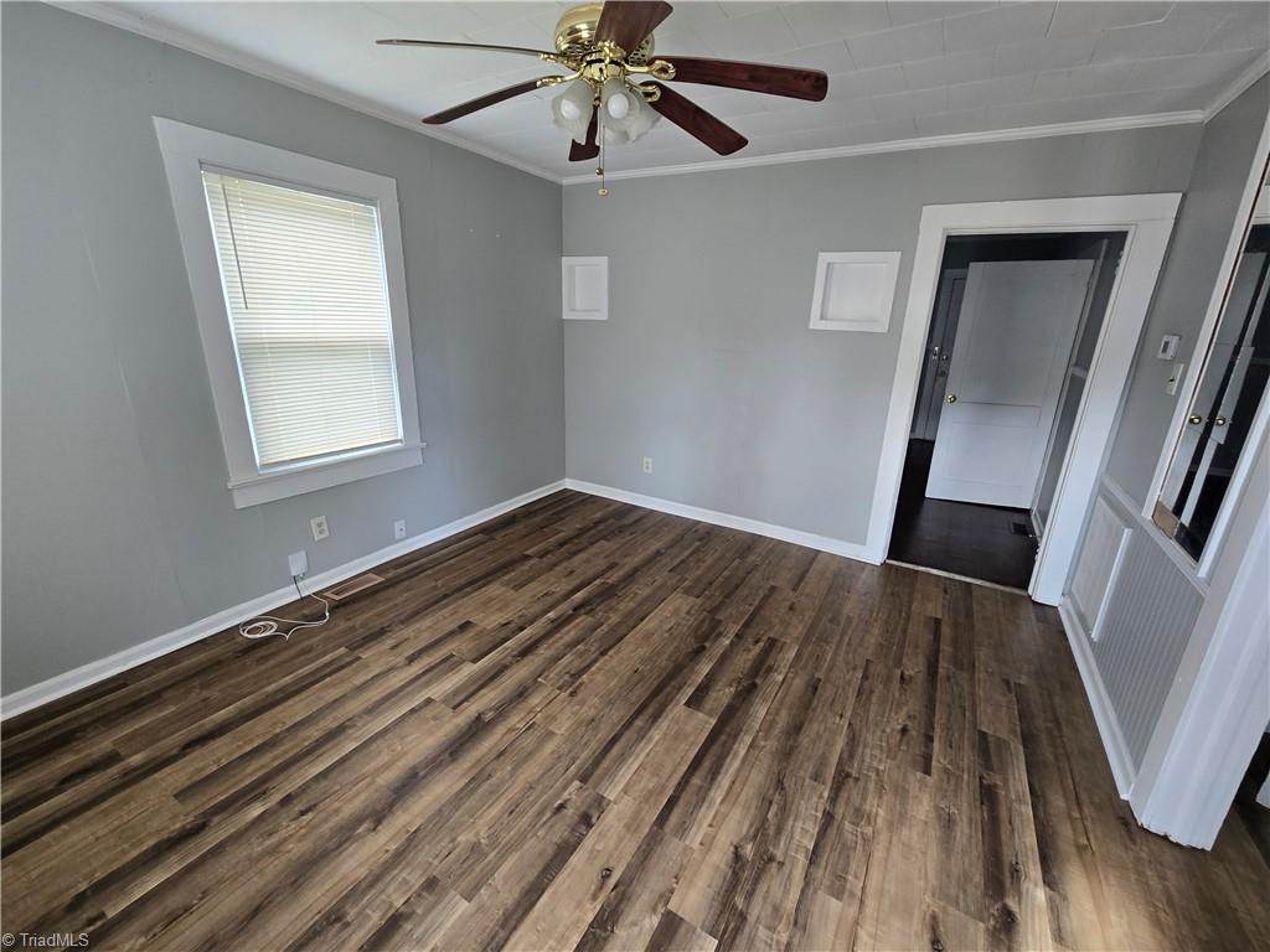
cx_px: 635
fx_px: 477
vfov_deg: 89.9
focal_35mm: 13
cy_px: 476
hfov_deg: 106.2
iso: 125
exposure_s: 1/60
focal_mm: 2.2
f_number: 2.2
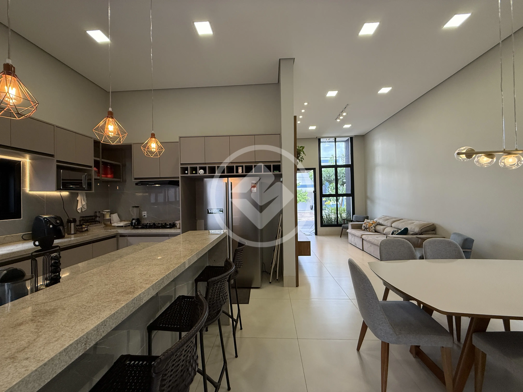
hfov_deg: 102.1
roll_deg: +0.9
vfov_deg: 85.7
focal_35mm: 14
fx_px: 212
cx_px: 262
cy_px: 196
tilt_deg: +1.1
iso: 200
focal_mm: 2.22
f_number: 2.2
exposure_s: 1/120
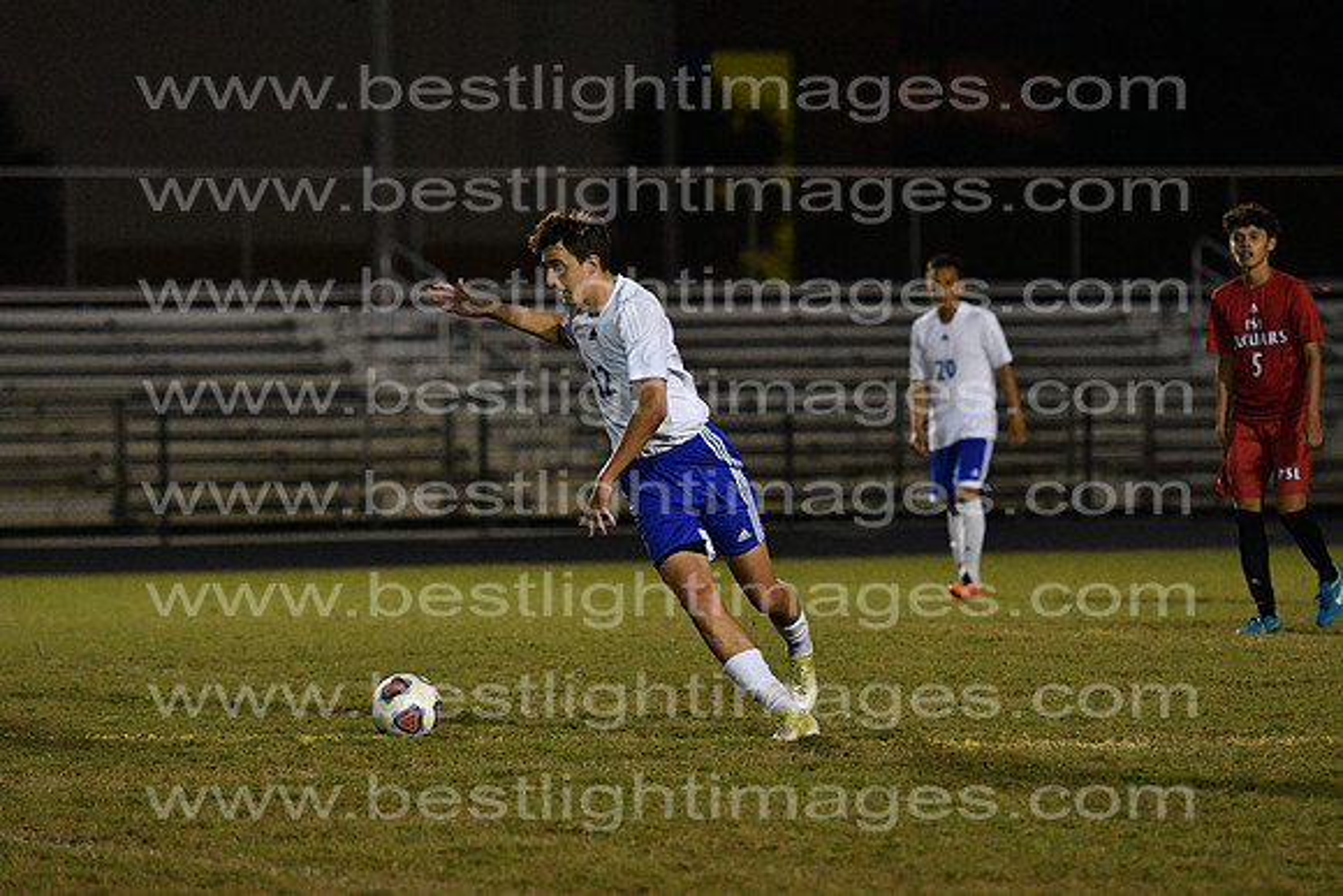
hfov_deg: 8.1
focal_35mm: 255
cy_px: 448
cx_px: 672
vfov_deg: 5.4
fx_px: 9515
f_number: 4
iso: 6400
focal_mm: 170
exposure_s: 1/1250
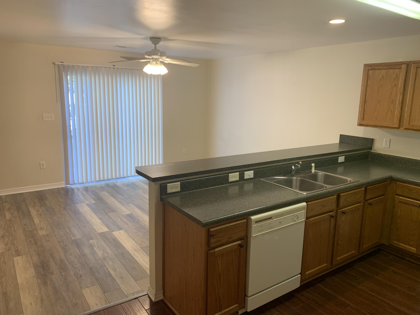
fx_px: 315
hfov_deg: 67.3
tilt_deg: -11.5
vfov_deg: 53.1
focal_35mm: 26
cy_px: 158
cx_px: 210
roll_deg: -2.3
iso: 125
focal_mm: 4.25
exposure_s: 1/60
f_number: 1.8
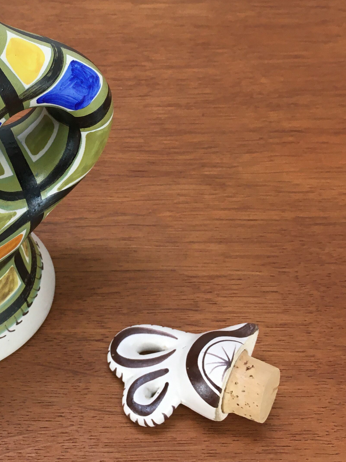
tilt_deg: -47.3
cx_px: 22
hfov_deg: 25.6
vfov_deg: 34.5
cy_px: 144
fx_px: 733
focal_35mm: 55
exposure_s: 1/33
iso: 32
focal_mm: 4.15
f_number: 2.2
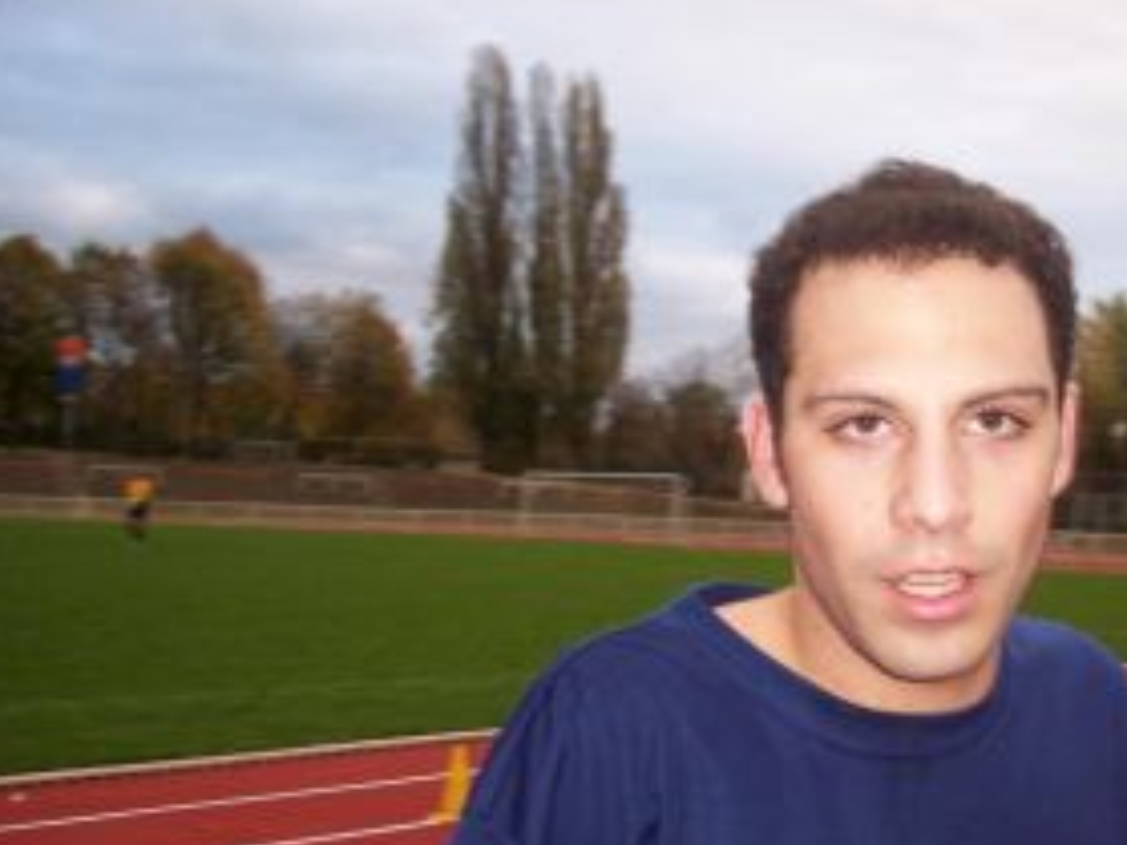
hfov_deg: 33.9
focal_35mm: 56
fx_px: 1822
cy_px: 493
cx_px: 784
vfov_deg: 26.0
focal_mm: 8
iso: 100
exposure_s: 1/60
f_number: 2.8
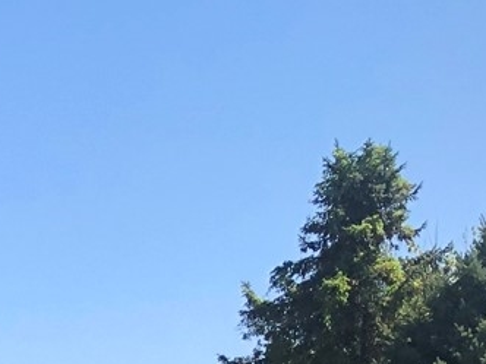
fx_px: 1895
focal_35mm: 135
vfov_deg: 9.8
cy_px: 851
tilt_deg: -8.0
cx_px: -631
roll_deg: +2.2
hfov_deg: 12.1
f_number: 1.8
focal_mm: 3.99
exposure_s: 1/941
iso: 20
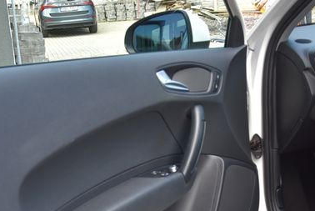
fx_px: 569
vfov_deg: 20.9
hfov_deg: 30.7
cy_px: 151
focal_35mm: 65
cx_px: 204
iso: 500
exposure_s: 1/160
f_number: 6.3
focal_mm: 24
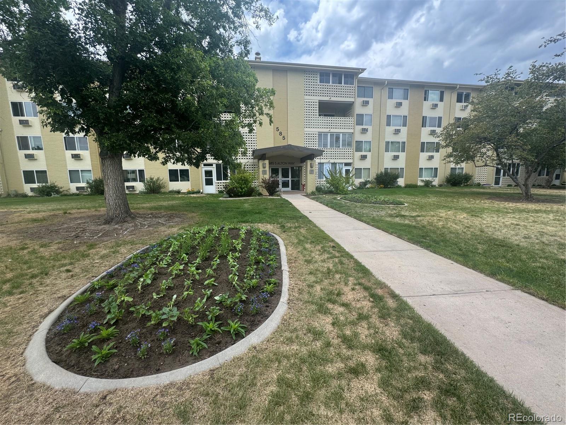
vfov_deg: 85.7
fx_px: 229
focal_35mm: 14
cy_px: 212
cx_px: 283
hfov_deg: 102.1
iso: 40
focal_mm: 2.22
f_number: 2.2
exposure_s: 1/727
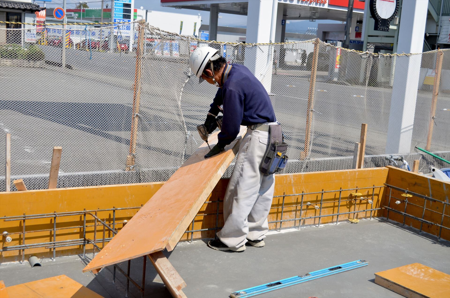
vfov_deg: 29.7
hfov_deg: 43.7
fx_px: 561
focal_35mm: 45
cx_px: 225
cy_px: 149
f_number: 5.6
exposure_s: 1/2500
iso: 400
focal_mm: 30
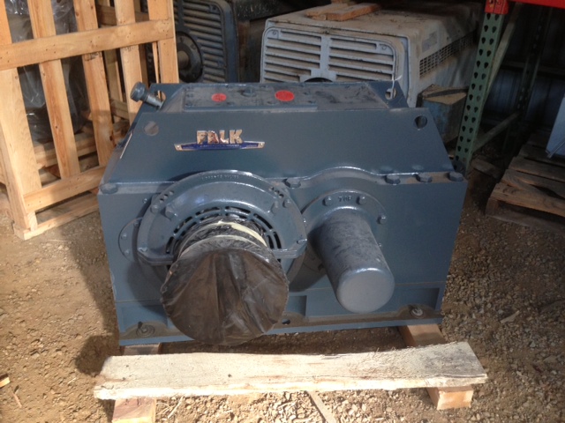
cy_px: 212
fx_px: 539
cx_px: 282
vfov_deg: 42.9
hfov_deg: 55.4
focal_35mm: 33
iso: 160
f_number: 2.4
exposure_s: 1/20
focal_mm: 4.13
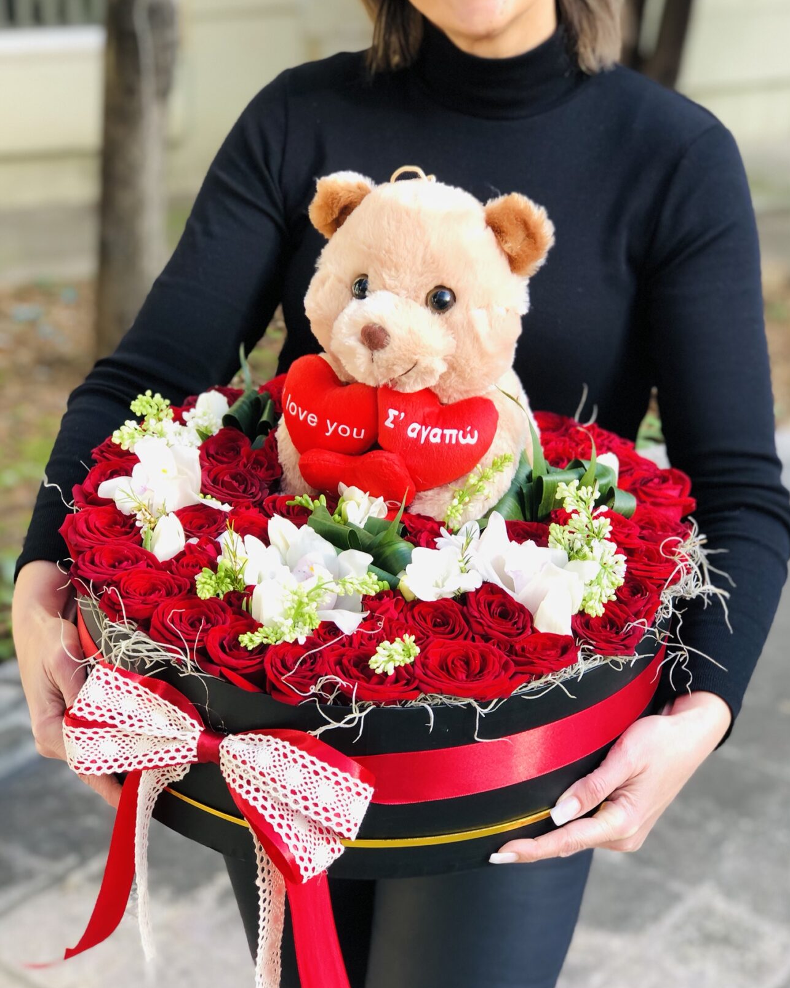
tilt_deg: -23.8
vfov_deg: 31.0
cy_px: 491
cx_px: 405
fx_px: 1783
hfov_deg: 25.0
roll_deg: -0.4
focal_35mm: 61
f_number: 2.8
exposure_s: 1/60
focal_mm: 6.6
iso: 25
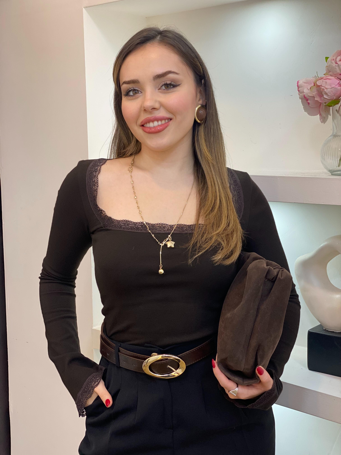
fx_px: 683
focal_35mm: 52
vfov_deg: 36.8
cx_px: 170
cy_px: 228
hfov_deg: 28.0
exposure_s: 1/100
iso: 125
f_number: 2
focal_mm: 6
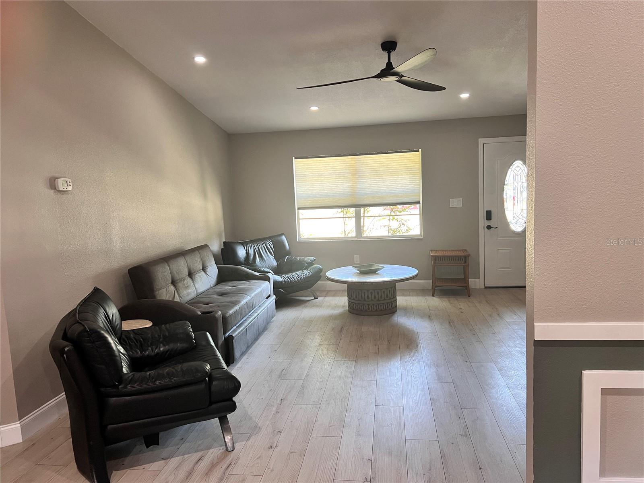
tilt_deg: -6.2
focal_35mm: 26
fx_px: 484
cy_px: 242
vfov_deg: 53.1
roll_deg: +2.6
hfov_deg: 67.3
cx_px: 322
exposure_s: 1/60
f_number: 1.5
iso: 160
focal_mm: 5.7
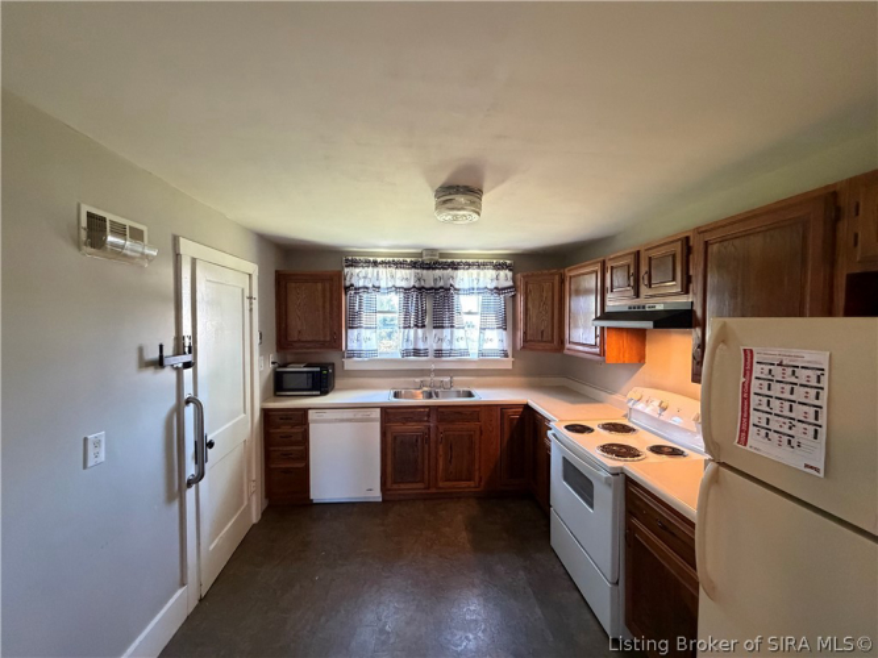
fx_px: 355
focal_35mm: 14
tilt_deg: -0.3
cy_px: 329
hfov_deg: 102.1
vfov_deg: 85.7
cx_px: 439
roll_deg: +1.2
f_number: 2.2
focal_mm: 2.22
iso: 800
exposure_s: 1/60
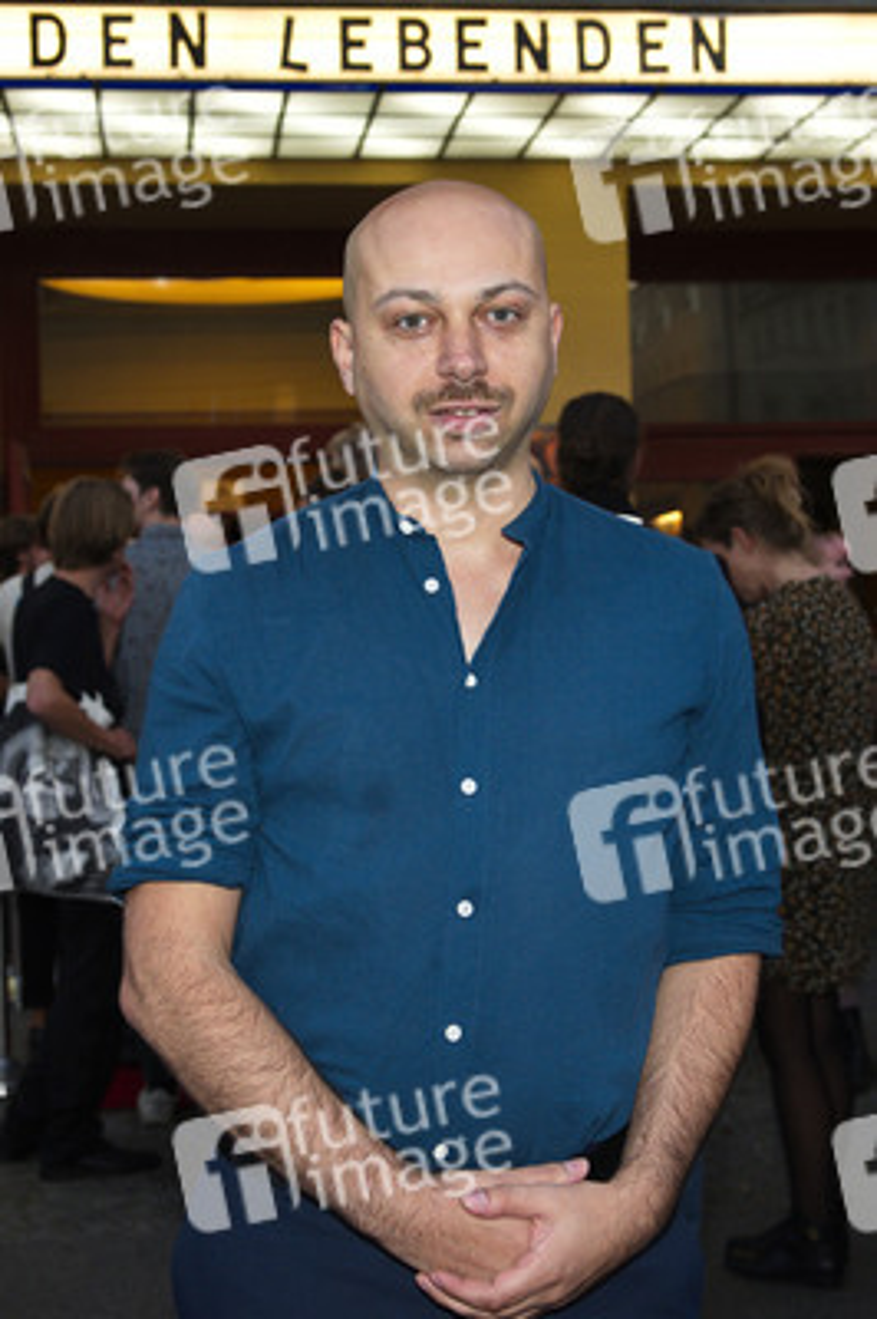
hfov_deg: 37.8
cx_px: 438
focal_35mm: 35
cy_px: 660
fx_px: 1281
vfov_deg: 54.5
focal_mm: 35
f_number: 4.5
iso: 1250
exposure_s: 1/160
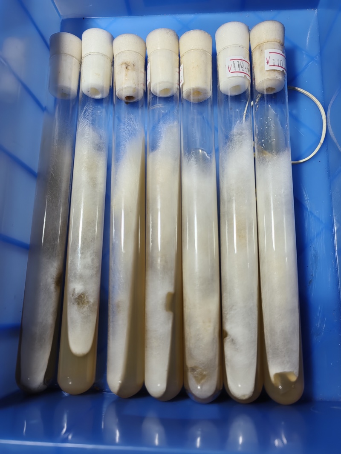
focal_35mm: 27
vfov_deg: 65.3
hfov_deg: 51.3
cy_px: 227
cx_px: 170
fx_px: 355
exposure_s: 1/50
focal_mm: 5.52
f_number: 1.9
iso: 64
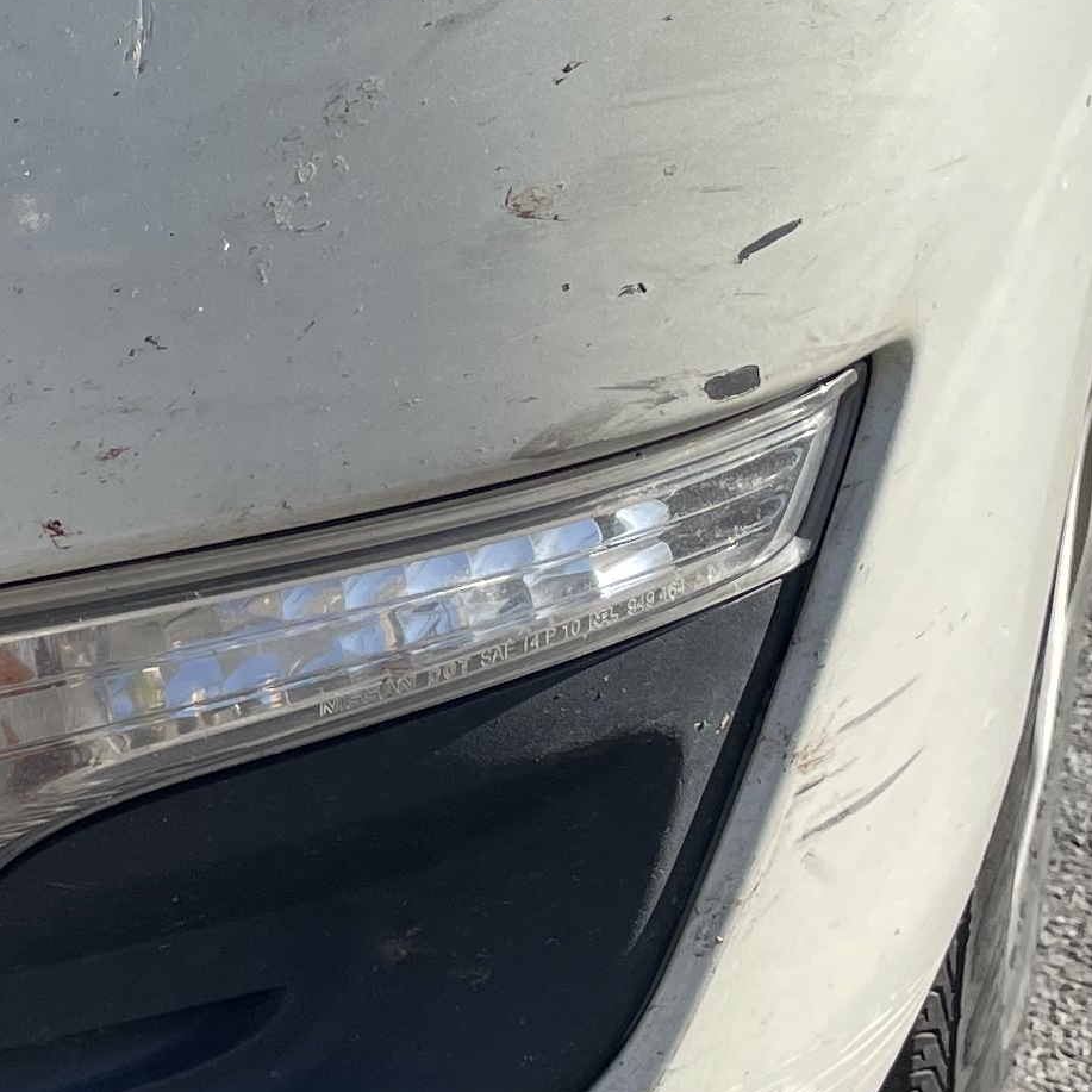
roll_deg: -2.2
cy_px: 831
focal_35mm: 101
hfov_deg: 15.5
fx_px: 3605
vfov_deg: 17.1
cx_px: -668
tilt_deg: -26.1
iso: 32
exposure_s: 1/1416
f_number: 1.6
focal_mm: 4.2
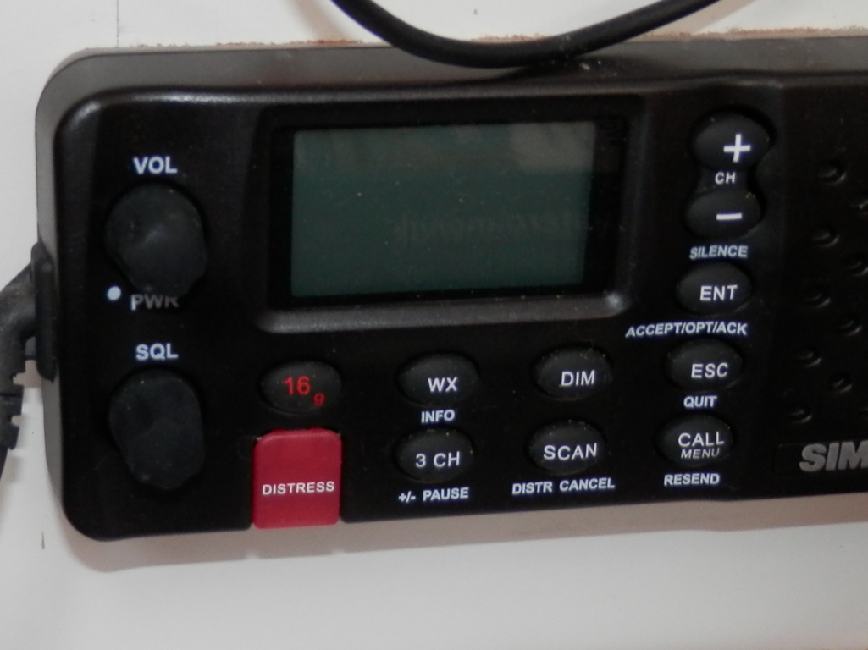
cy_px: 177
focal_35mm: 61
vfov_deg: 23.8
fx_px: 1529
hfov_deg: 31.0
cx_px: 196
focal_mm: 4.5
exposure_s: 1/30
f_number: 3
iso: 100
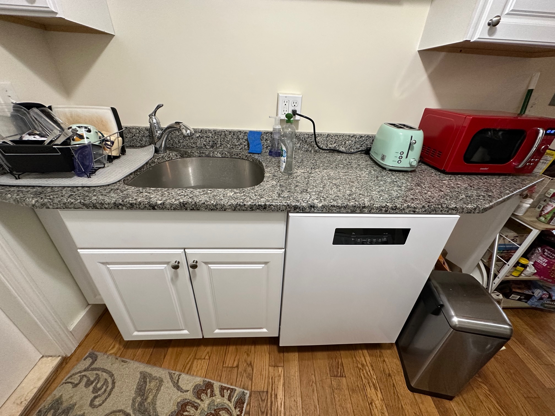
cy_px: 208
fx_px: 224
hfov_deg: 102.1
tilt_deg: -29.6
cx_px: 278
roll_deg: -2.3
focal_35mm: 14
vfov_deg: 85.7
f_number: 2.2
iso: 250
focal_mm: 2.22
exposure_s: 1/60
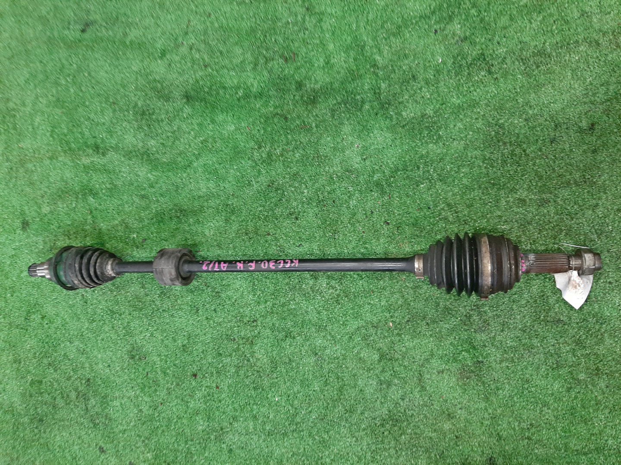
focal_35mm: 26
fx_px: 466
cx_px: 310
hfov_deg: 67.3
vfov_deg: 53.1
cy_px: 232
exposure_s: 1/50
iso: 199
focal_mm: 3.93
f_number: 1.7
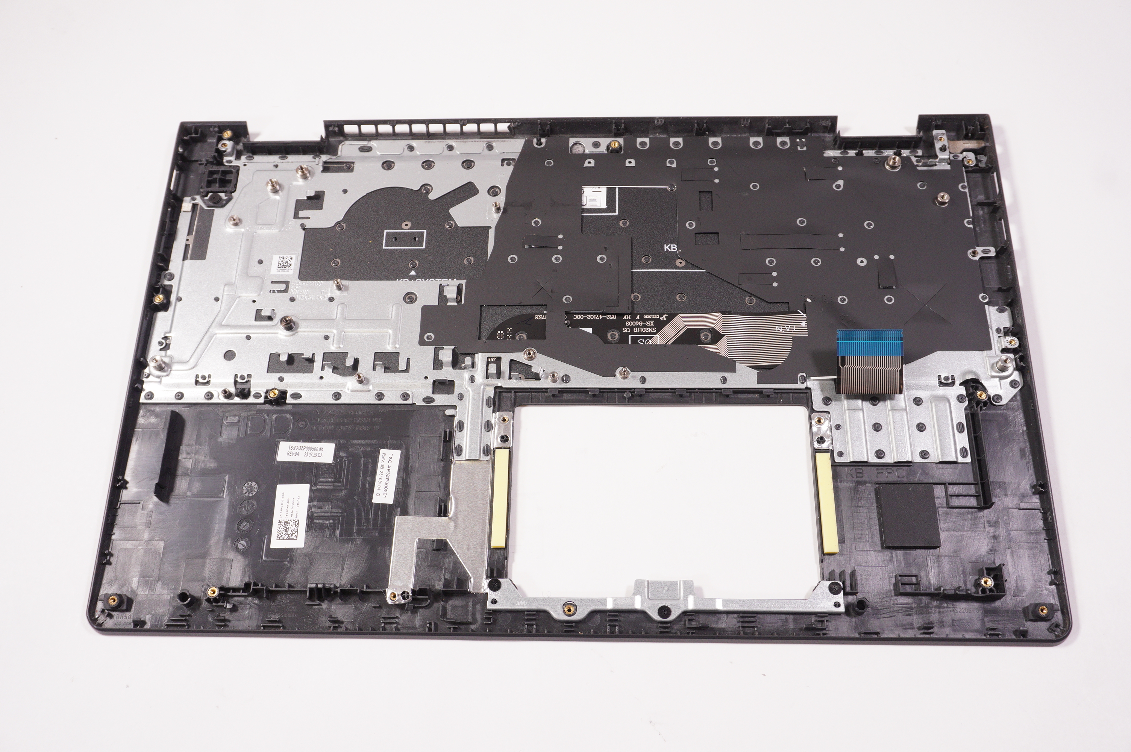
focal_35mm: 34
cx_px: 566
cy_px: 376
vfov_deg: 38.3
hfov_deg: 55.1
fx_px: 1083
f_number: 6.3
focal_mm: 23
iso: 640
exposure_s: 1/160
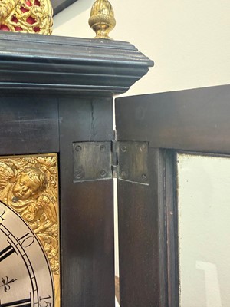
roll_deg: +0.5
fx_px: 230
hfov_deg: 53.1
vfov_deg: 67.3
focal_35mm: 26
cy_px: 154
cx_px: 115
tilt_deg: +0.4
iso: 800
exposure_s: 1/50
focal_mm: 2.22
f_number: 2.2
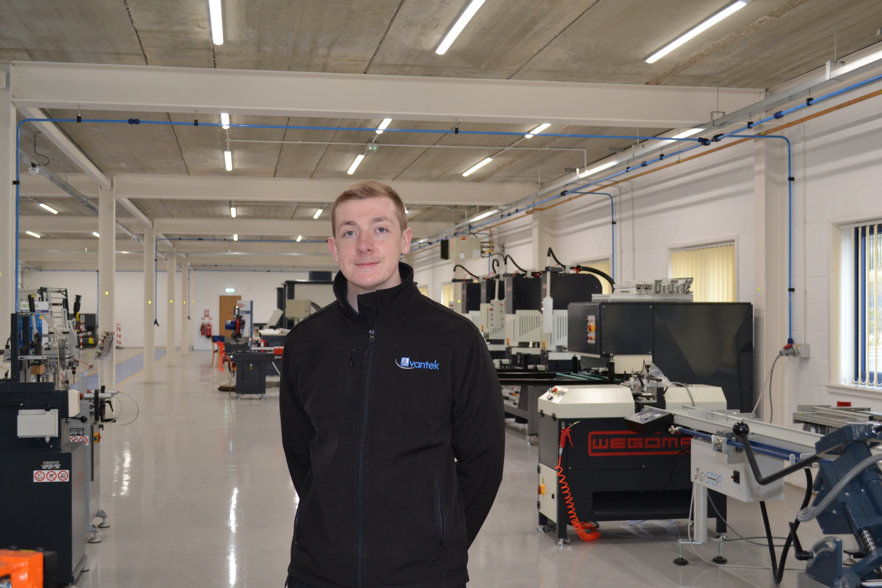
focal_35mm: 48
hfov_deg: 41.1
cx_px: 441
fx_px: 1176
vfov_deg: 28.1
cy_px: 294
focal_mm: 32
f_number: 4.8
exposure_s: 1/60
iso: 450
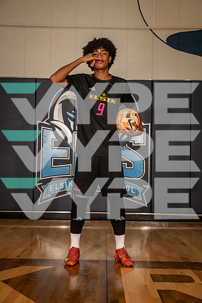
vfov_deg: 41.1
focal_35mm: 48
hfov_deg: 28.1
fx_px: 404
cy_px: 152
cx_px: 101
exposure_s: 1/400
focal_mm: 48
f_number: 6.3
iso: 800
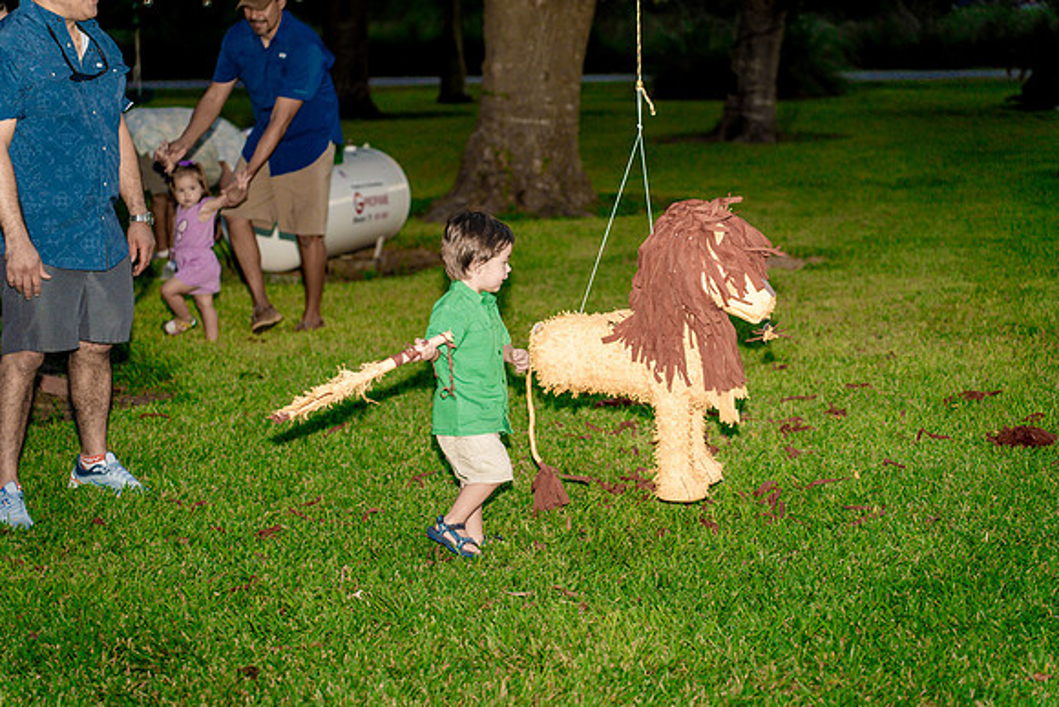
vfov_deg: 18.2
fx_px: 2207
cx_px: 530
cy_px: 354
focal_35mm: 75
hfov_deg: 27.0
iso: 2000
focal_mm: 75
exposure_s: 1/250
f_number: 3.2
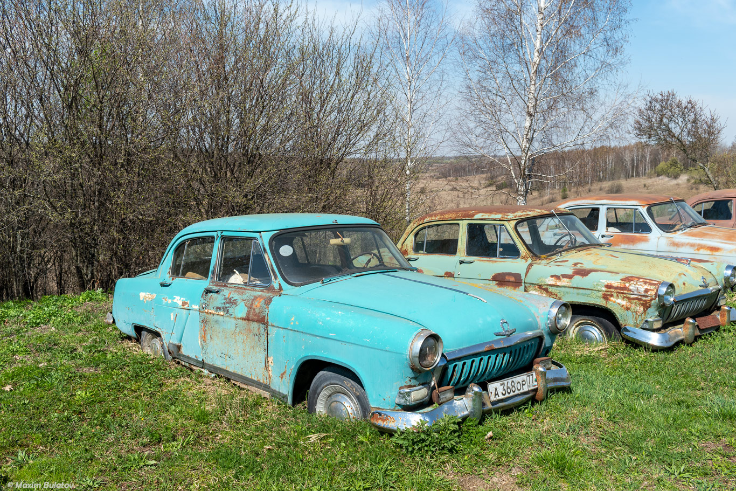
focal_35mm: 30
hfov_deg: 61.9
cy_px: 246
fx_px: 613
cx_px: 368
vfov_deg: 43.6
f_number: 9
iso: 100
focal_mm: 20
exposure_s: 1/320
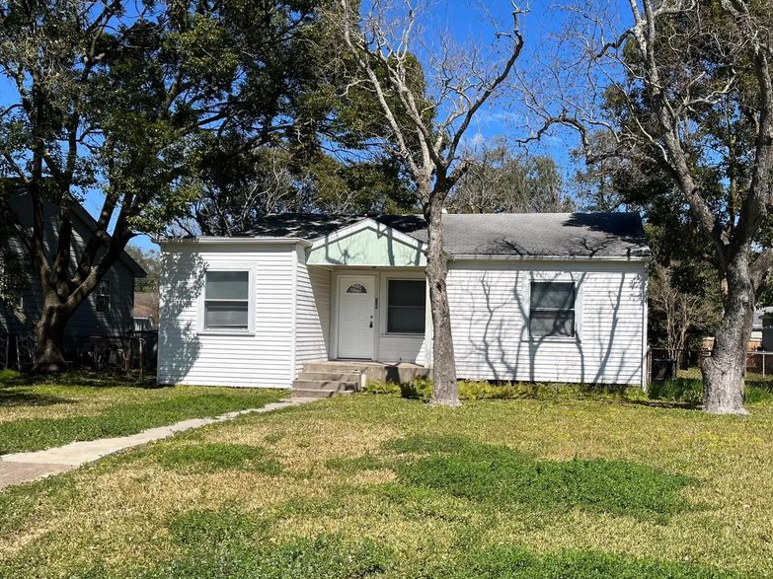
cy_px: 335
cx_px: 465
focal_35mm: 34
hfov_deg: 53.6
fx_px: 759
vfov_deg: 41.7
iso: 50
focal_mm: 5.1
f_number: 1.6
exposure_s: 1/4310
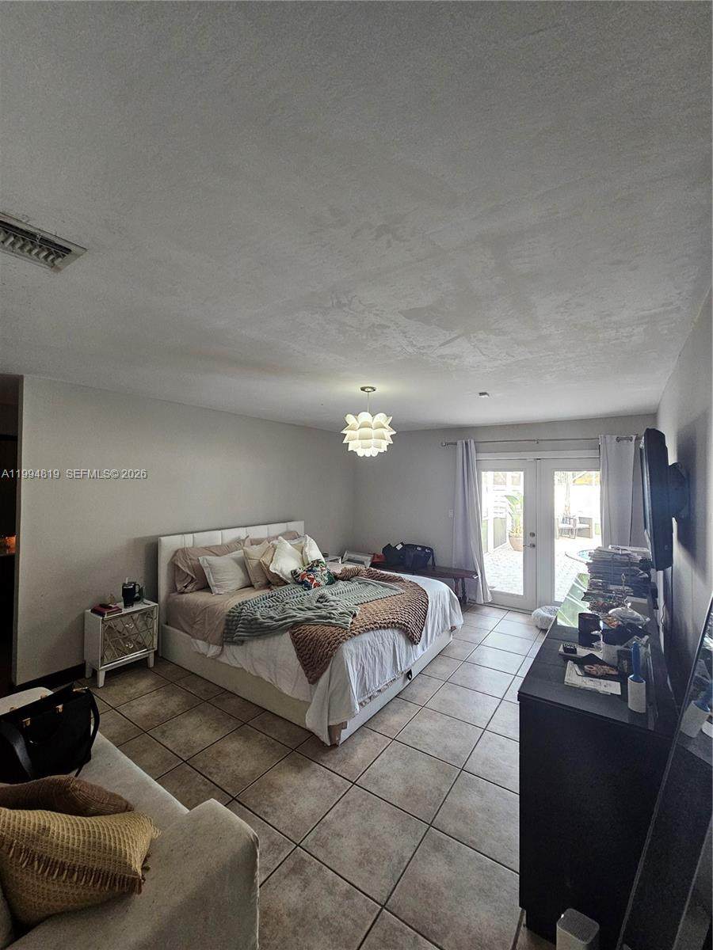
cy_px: 475
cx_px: 356
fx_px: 357
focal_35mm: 13
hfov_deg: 89.9
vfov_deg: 106.2
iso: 320
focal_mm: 2.2
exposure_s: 1/60
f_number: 2.2
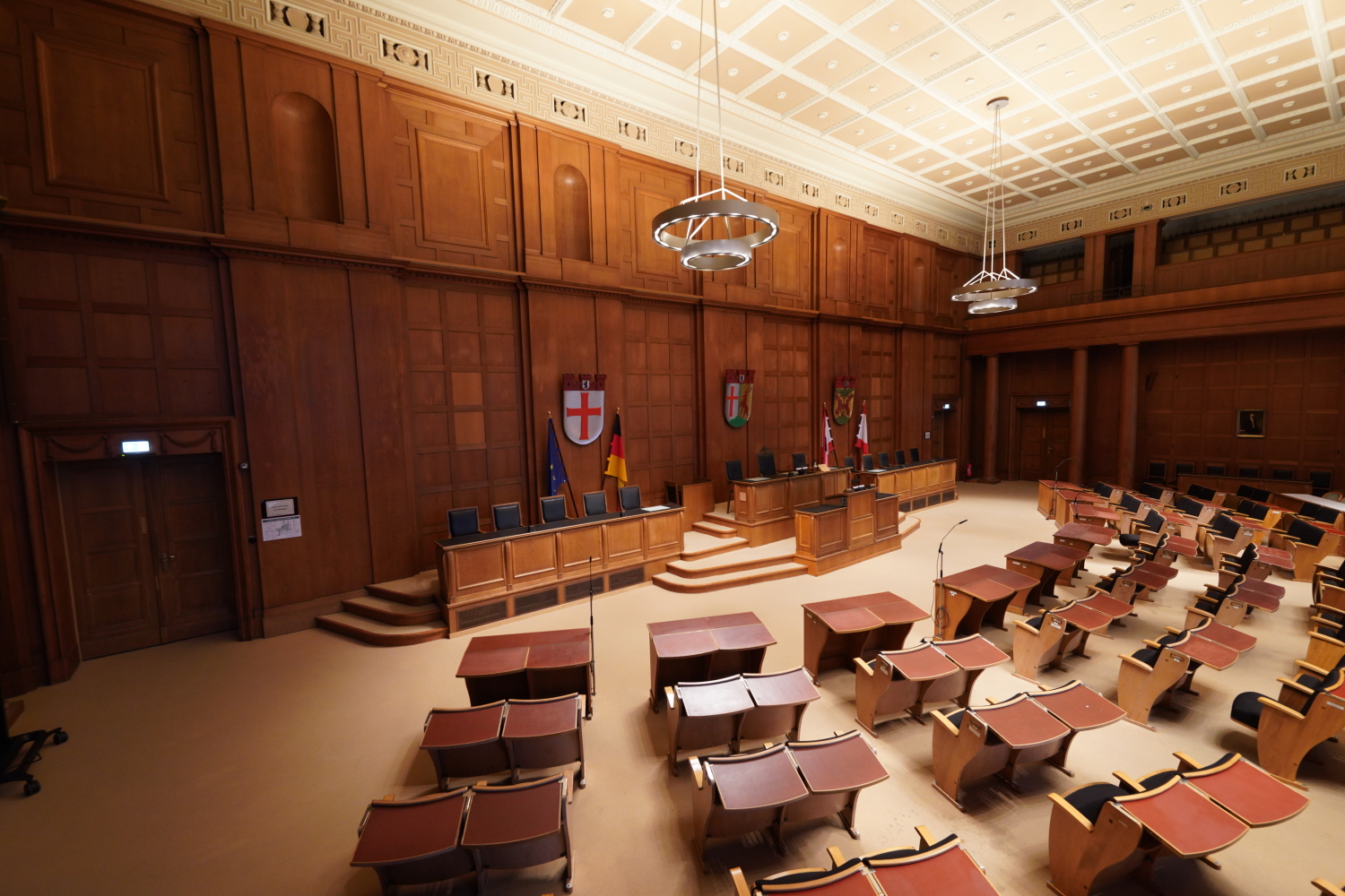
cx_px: 672
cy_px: 448
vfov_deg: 81.2
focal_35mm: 14
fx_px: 523
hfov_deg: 104.3
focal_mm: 14
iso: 2000
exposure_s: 1/50
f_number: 4.5
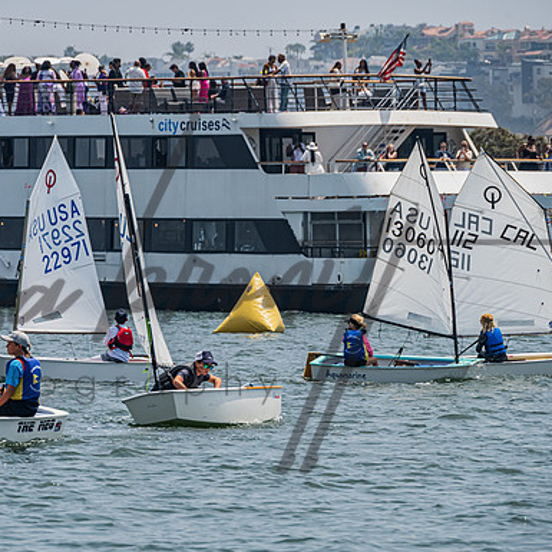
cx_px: 172
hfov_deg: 5.6
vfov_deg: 5.6
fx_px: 5683
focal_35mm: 315
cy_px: 308
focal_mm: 220
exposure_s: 1/1600
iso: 320
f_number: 8
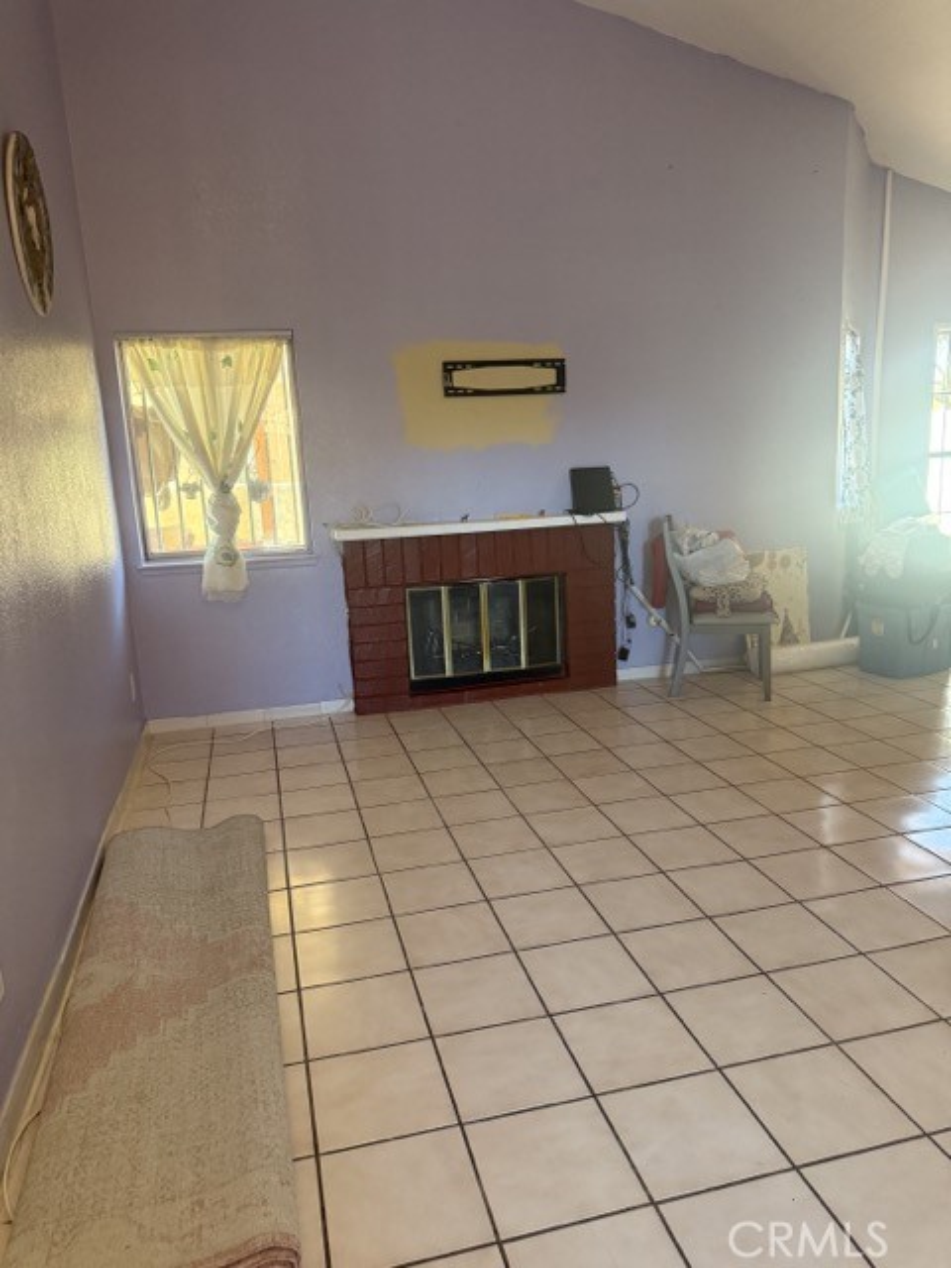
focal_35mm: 24
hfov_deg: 56.8
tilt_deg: -11.2
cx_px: 476
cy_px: 634
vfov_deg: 71.6
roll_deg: +2.5
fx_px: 879
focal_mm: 6.76
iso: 400
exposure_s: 1/60
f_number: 1.78
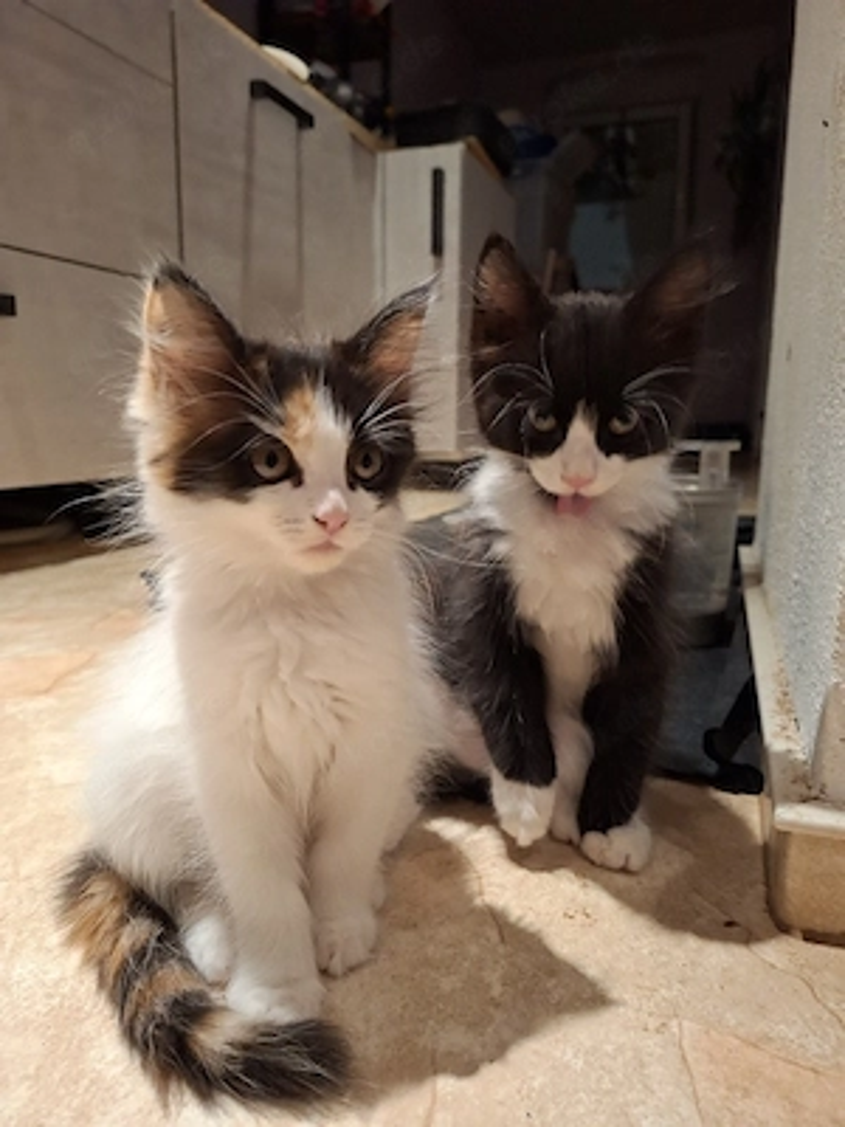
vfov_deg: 73.9
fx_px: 749
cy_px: 564
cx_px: 422
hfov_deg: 58.9
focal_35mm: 23
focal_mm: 5.54
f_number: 1.8
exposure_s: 1/33
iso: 320
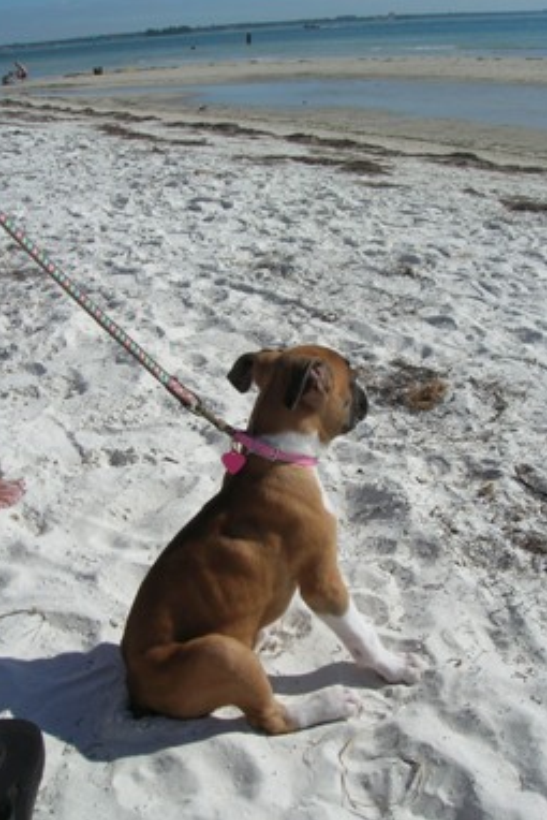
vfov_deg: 53.1
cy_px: 415
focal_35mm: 36
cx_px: 290
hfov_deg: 36.9
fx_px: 820
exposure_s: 1/988
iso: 50
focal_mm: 5.7
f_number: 4.9
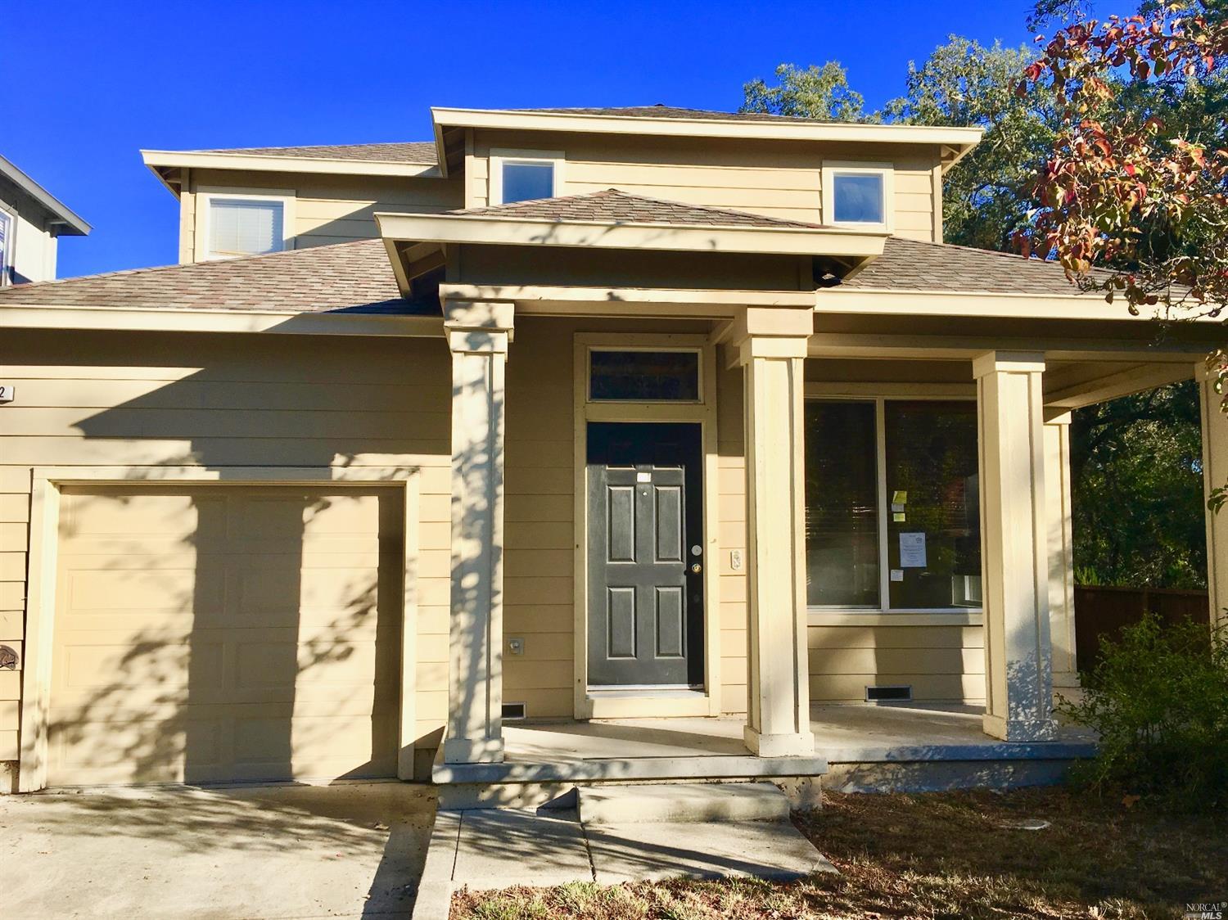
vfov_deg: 48.2
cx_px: 614
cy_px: 460
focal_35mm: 29
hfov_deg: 61.7
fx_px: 1028
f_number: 2.2
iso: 25
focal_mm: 4.15
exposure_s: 1/1183
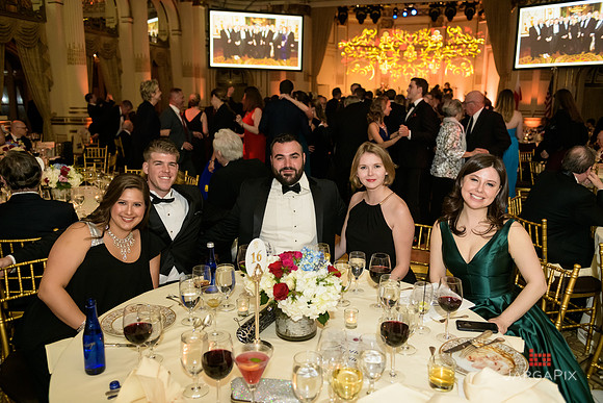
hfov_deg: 63.6
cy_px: 202
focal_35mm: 29
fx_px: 486
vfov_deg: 45.0
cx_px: 302
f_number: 3.2
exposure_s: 1/100
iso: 1600
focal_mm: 29
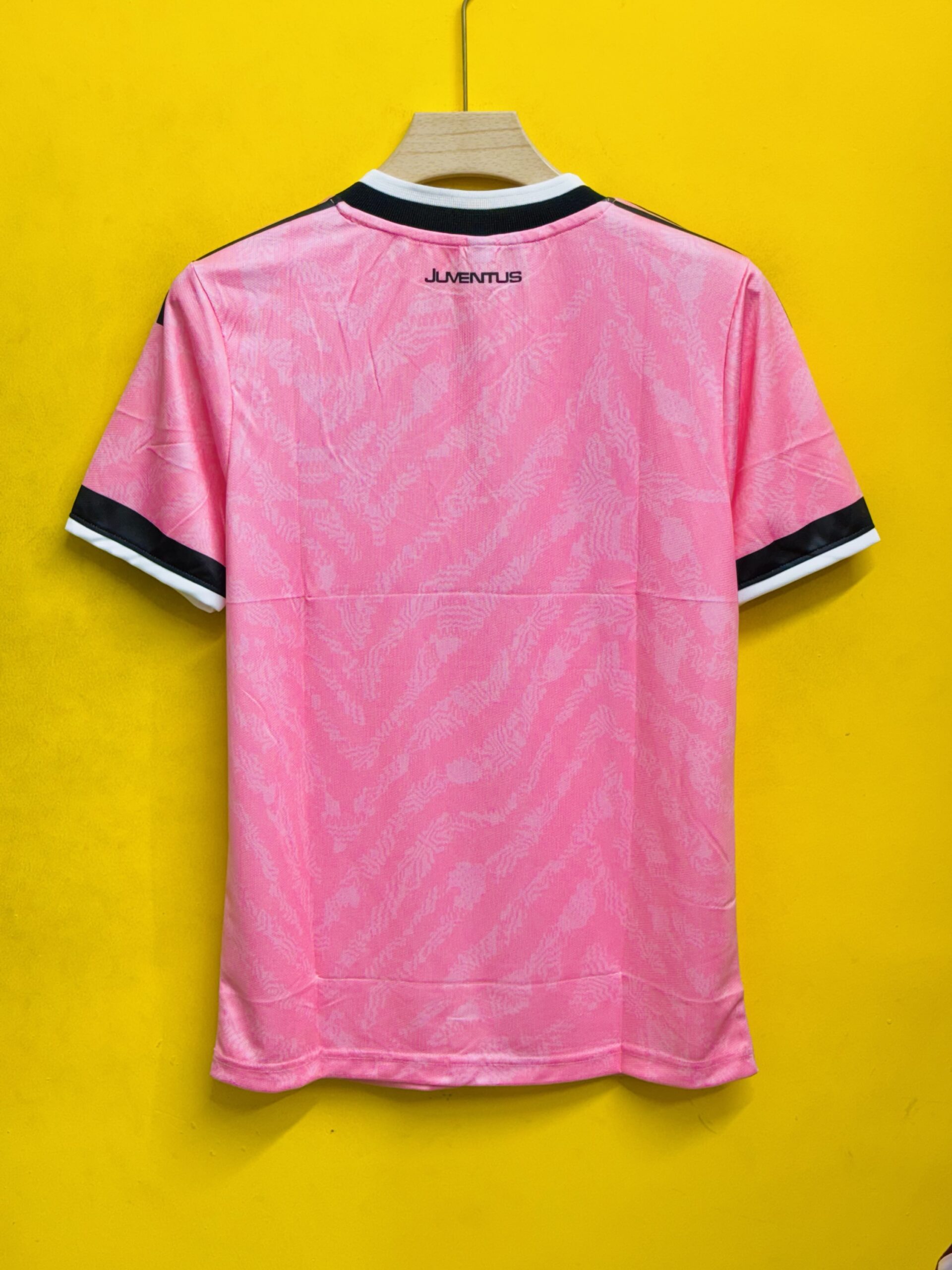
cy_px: 635
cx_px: 476
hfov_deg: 28.0
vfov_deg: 36.8
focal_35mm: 52
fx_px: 1907
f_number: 1.6
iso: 32
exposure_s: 1/50
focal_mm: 5.96
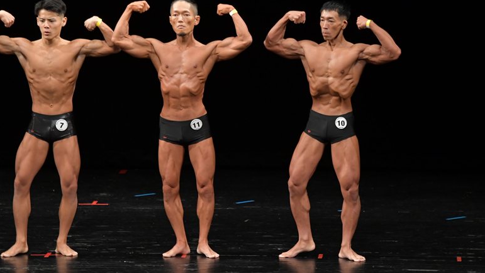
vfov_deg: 4.3
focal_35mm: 284
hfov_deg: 7.6
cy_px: 130
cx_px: 242
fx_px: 3653
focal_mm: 180
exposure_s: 1/400
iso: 2500
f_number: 5.6
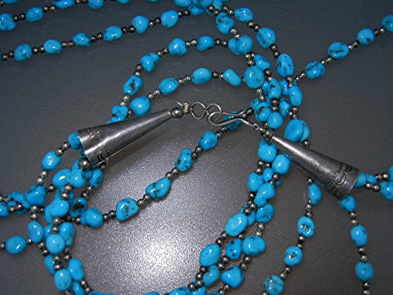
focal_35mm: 45
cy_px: 148
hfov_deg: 42.1
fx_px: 511
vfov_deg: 32.2
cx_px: 196
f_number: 7.6
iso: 303
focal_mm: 8.1
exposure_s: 1/30
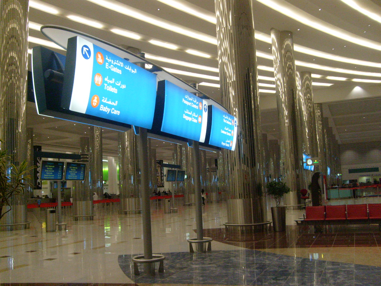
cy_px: 143
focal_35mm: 35
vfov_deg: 40.7
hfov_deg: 52.6
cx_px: 190
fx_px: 385
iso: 400
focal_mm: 5.8
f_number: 2.8
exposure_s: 1/180
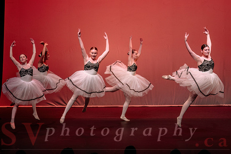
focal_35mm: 124
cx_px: 120
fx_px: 794
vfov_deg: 11.1
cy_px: 56
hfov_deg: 16.6
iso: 1000
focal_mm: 85
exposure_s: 1/500
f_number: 2.8
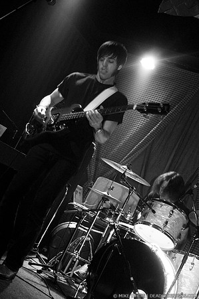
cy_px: 150
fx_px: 436
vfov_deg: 37.9
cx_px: 100
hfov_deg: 25.7
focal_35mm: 52
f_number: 2.8
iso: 800
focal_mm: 35
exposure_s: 1/30
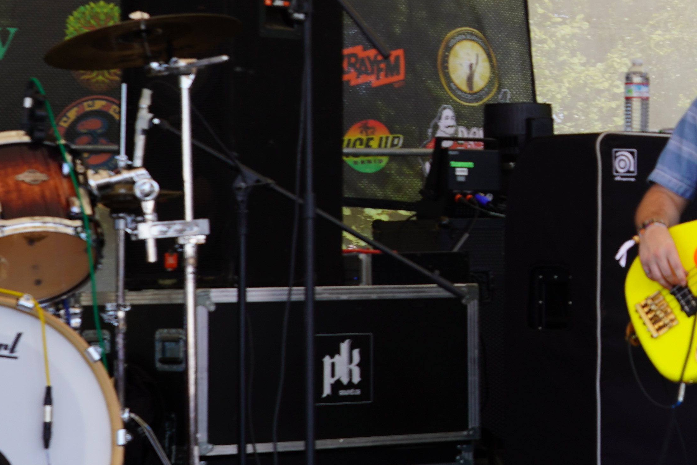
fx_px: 2749
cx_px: 776
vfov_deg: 9.6
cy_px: 32
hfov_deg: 14.1
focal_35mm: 142
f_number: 7.1
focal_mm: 52
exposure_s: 1/100
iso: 100
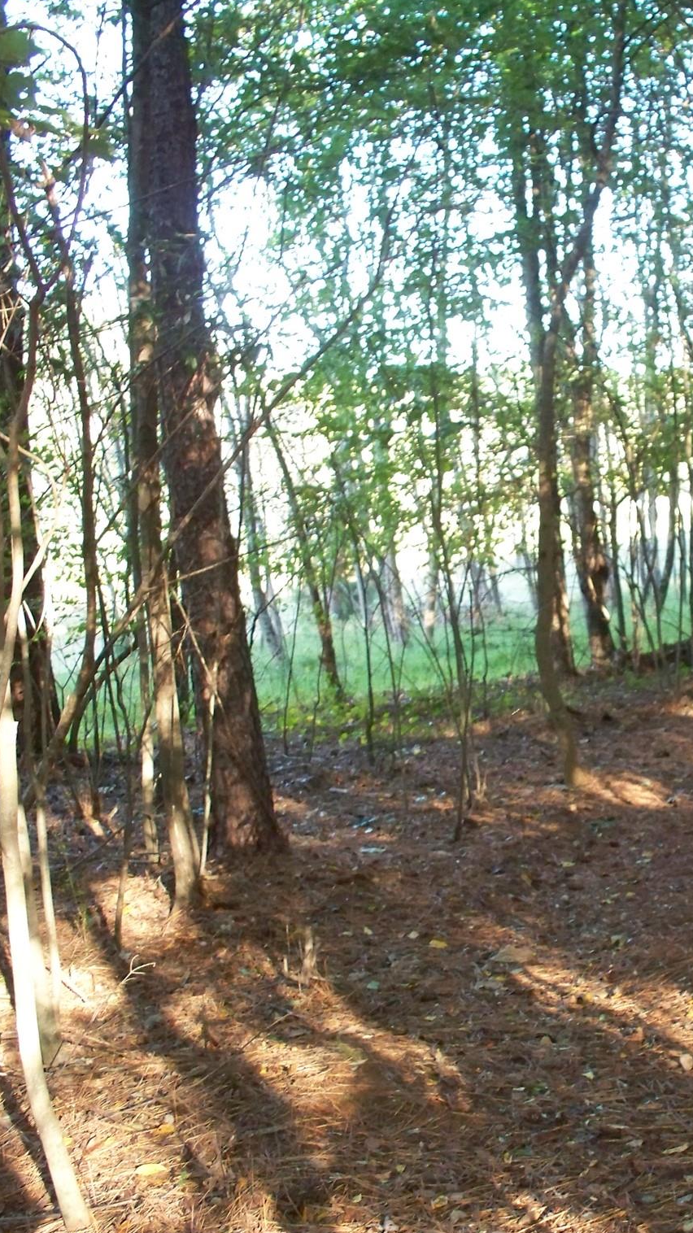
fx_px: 1733
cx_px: 635
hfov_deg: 22.0
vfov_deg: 39.2
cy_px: 618
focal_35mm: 53
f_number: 2.8
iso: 320
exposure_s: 1/60
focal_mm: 7.54
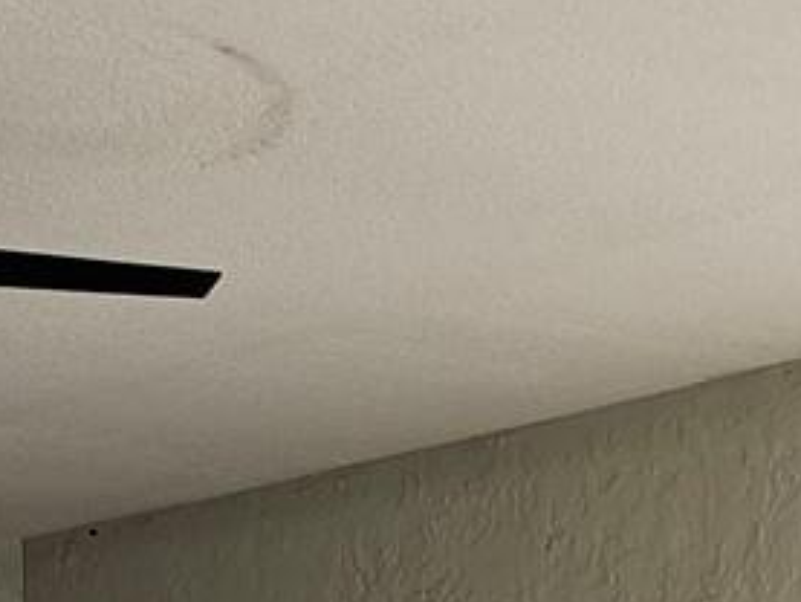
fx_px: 3079
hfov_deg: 14.7
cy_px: 1169
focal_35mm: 133
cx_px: 168
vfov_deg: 10.3
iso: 10
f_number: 1.7
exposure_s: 1/190
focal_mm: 6.3
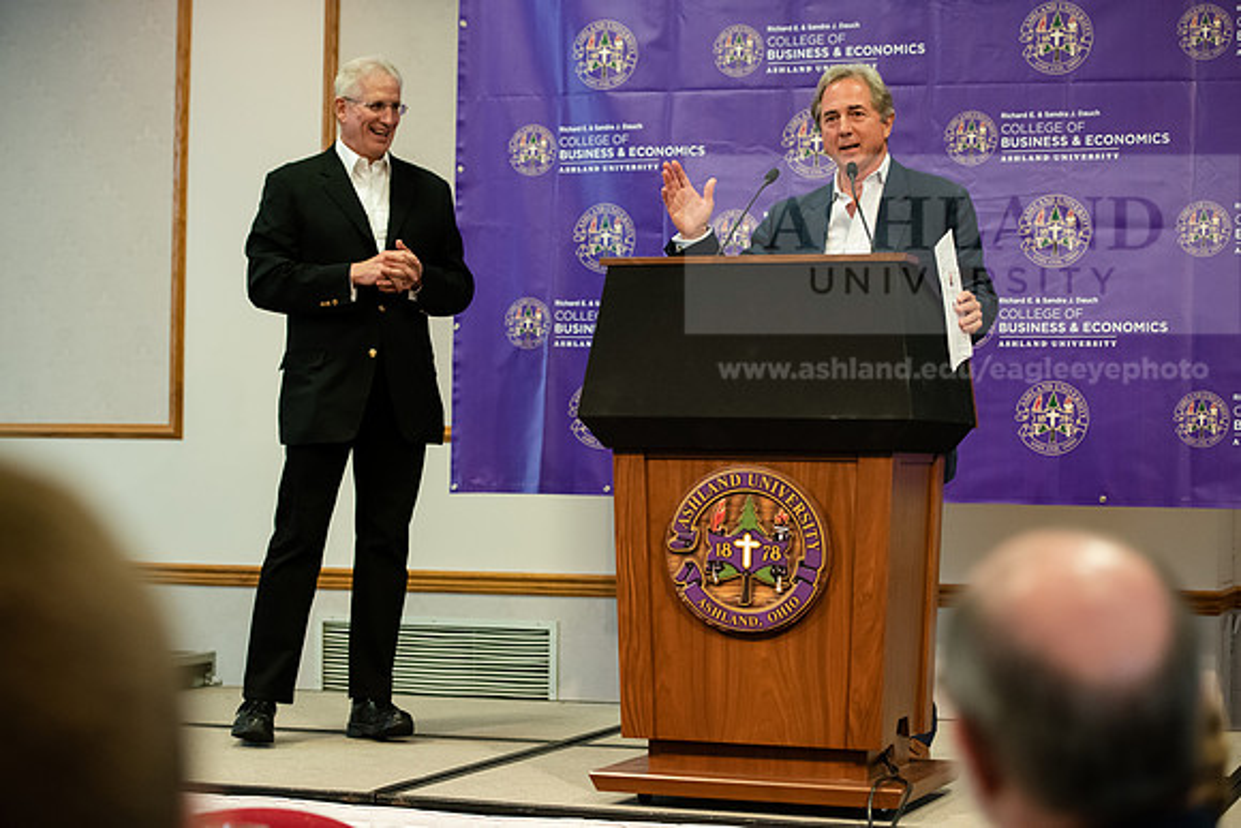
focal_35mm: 70
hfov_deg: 28.8
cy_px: 414
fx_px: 2414
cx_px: 620
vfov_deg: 19.5
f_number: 3.2
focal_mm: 70
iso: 2000
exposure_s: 1/200
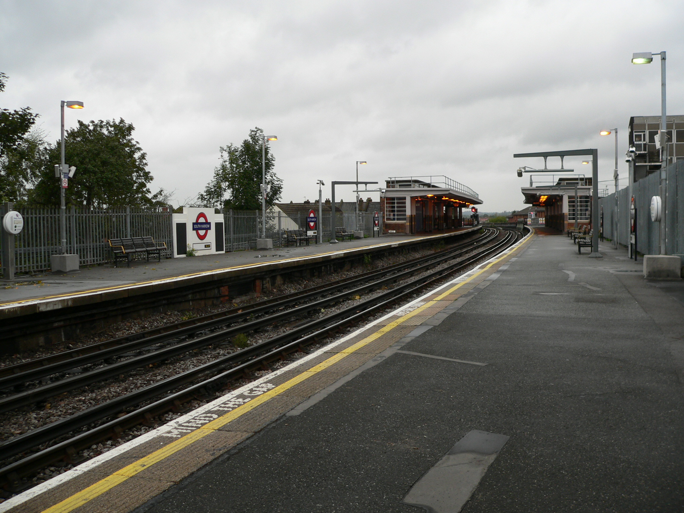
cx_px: 342
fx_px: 711
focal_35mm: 36
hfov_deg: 51.4
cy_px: 256
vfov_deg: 39.7
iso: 80
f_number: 2.8
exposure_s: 1/80
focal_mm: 6
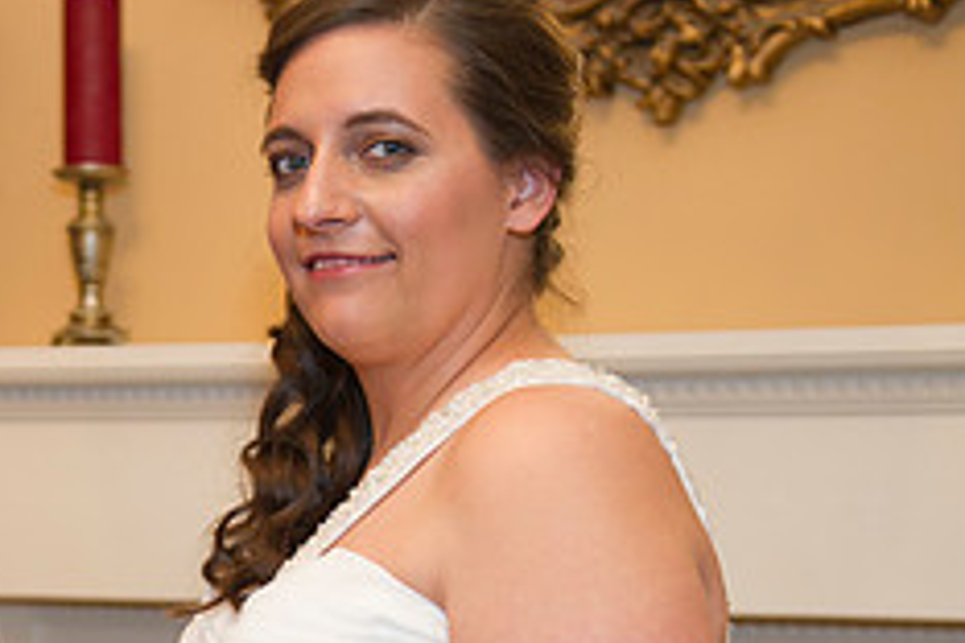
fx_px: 2922
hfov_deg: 18.4
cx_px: 41
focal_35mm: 109
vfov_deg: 12.4
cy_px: 705
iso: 800
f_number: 3.2
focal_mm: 44
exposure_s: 1/50
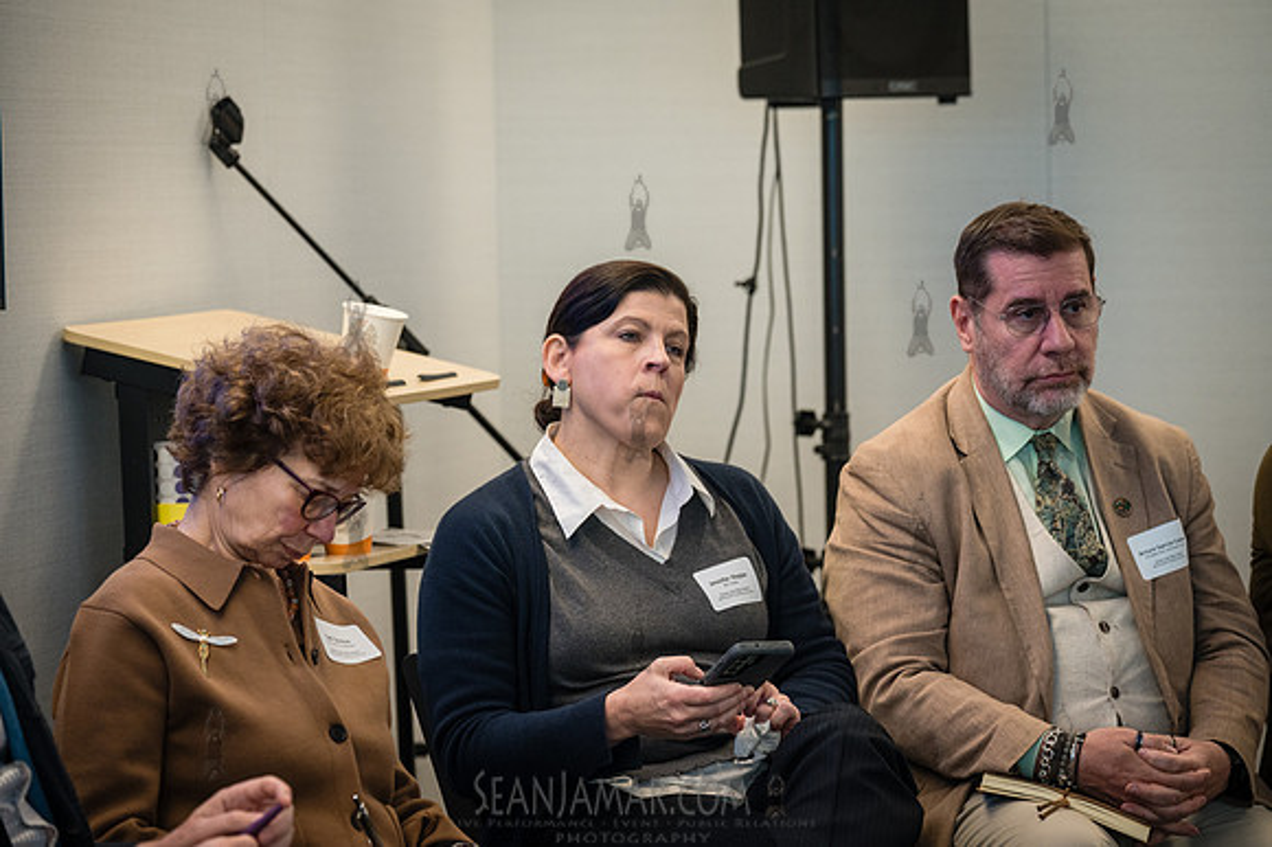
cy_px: 424
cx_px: 636
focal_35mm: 123
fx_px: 4343
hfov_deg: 16.7
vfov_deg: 11.1
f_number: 4
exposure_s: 1/100
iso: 2000
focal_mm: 123
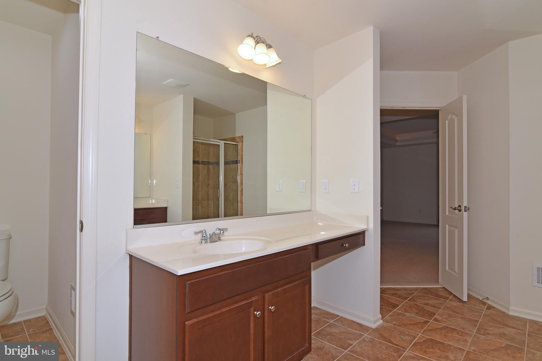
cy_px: 180
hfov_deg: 86.9
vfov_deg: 64.6
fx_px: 286
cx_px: 271
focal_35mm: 19
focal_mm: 19
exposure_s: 1/125
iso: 320
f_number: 7.1
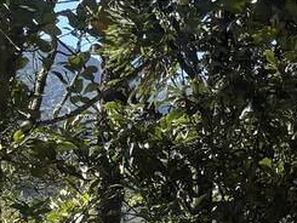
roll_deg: -0.1
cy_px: 338
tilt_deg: -1.4
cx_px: 828
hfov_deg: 10.2
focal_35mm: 153
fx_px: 1313
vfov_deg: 9.4
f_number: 1.6
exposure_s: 1/1667
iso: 64
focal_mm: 5.96
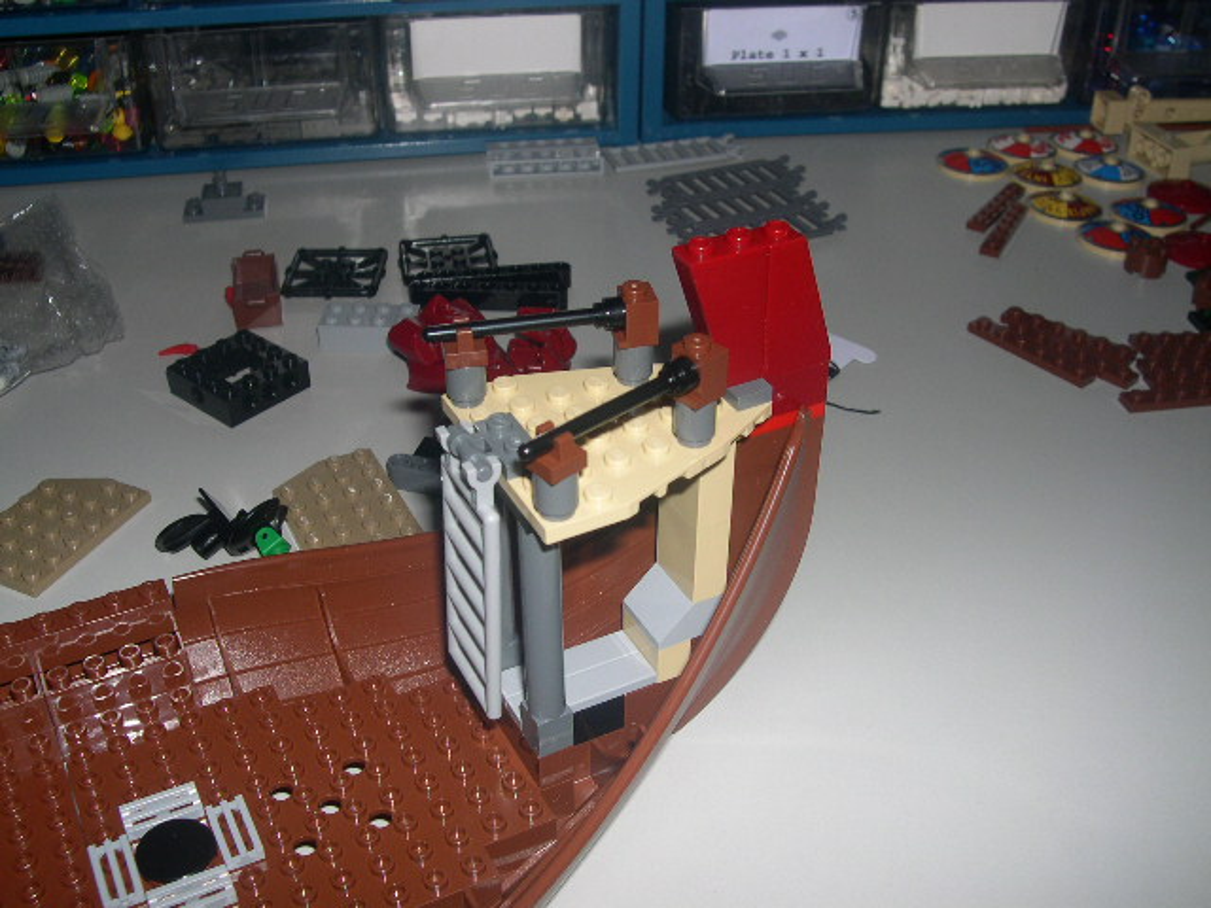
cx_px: 606
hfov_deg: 49.0
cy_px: 454
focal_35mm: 38
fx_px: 1329
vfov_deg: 37.7
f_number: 7.6
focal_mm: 8
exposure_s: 1/60
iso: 100
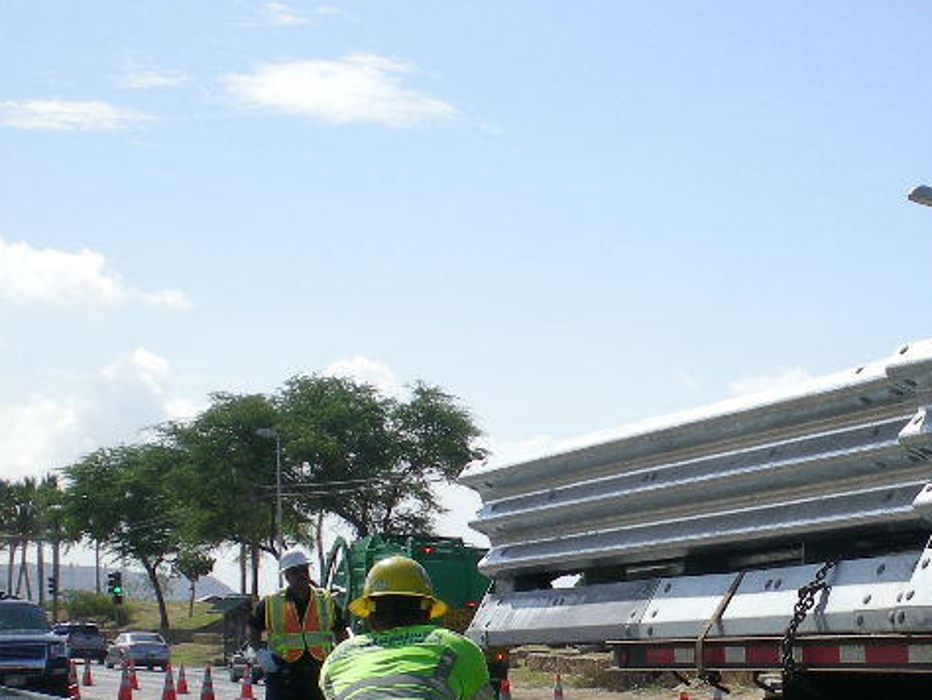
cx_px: 836
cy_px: 680
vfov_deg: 15.3
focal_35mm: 95
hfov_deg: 20.2
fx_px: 2559
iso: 50
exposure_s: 1/490
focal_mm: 7.4
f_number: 4.9
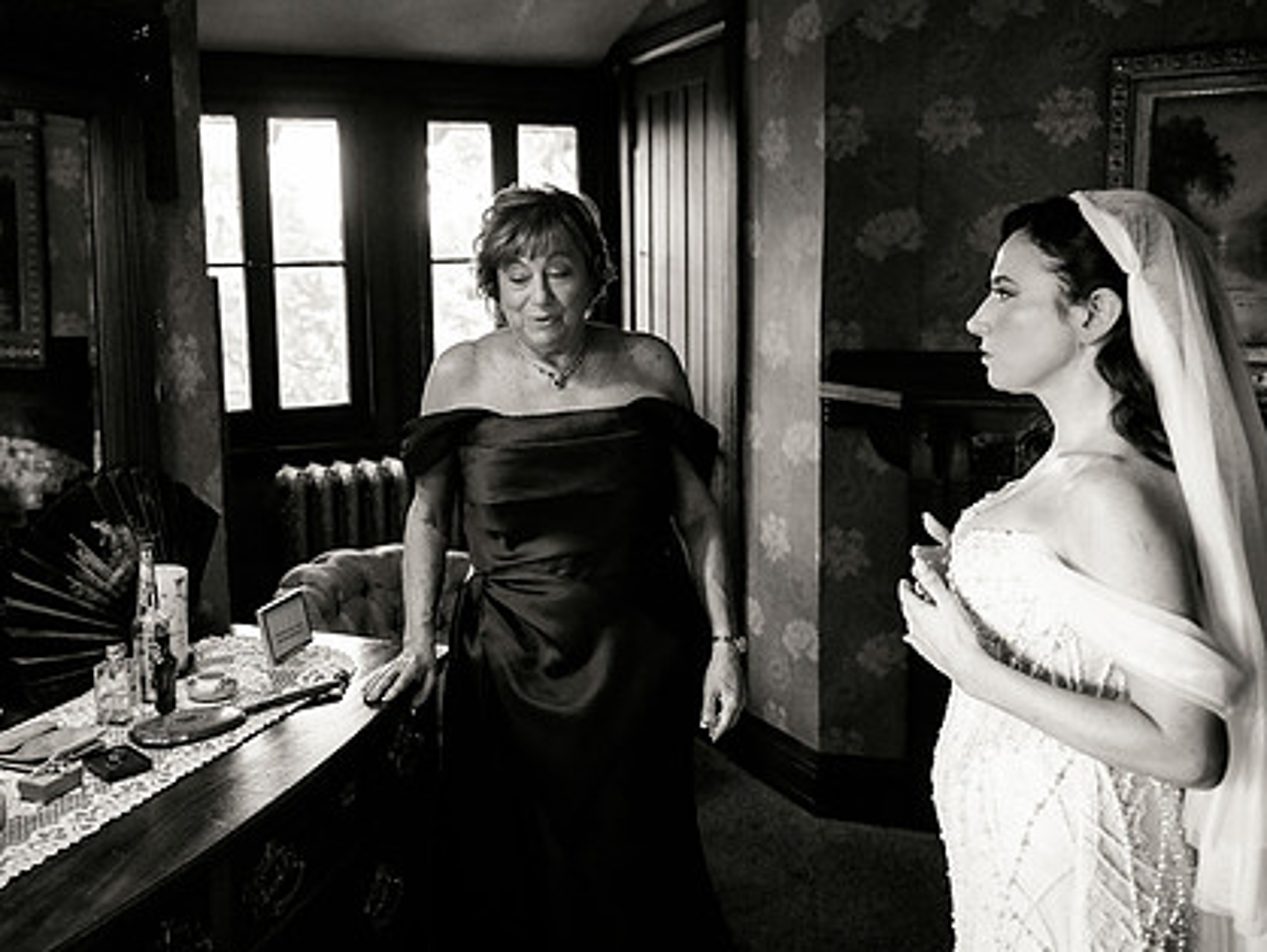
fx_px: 1172
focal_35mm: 32
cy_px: 411
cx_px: 506
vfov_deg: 44.1
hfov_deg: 56.4
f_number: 2.8
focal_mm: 24
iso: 2000
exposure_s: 1/640
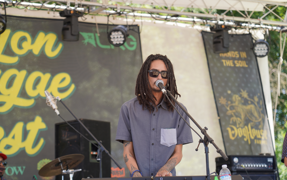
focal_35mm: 108
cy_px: 95
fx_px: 845
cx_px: 143
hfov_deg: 19.3
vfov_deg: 12.1
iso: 100
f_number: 4
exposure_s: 1/200
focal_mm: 105
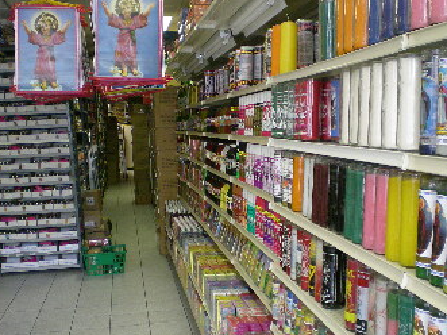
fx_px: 594
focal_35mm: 46
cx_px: 232
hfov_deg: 41.2
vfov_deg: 31.5
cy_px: 175
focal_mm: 6.3
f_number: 3.1
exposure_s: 1/25.4
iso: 200
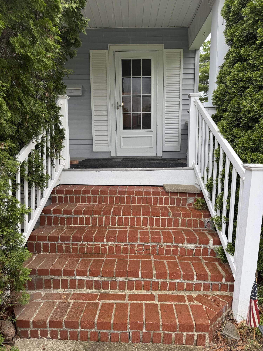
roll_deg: +0.4
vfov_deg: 71.6
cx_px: 132
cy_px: 176
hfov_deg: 56.8
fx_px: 243
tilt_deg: -7.4
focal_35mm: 24
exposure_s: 1/253
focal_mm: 6.76
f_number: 1.78
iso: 64
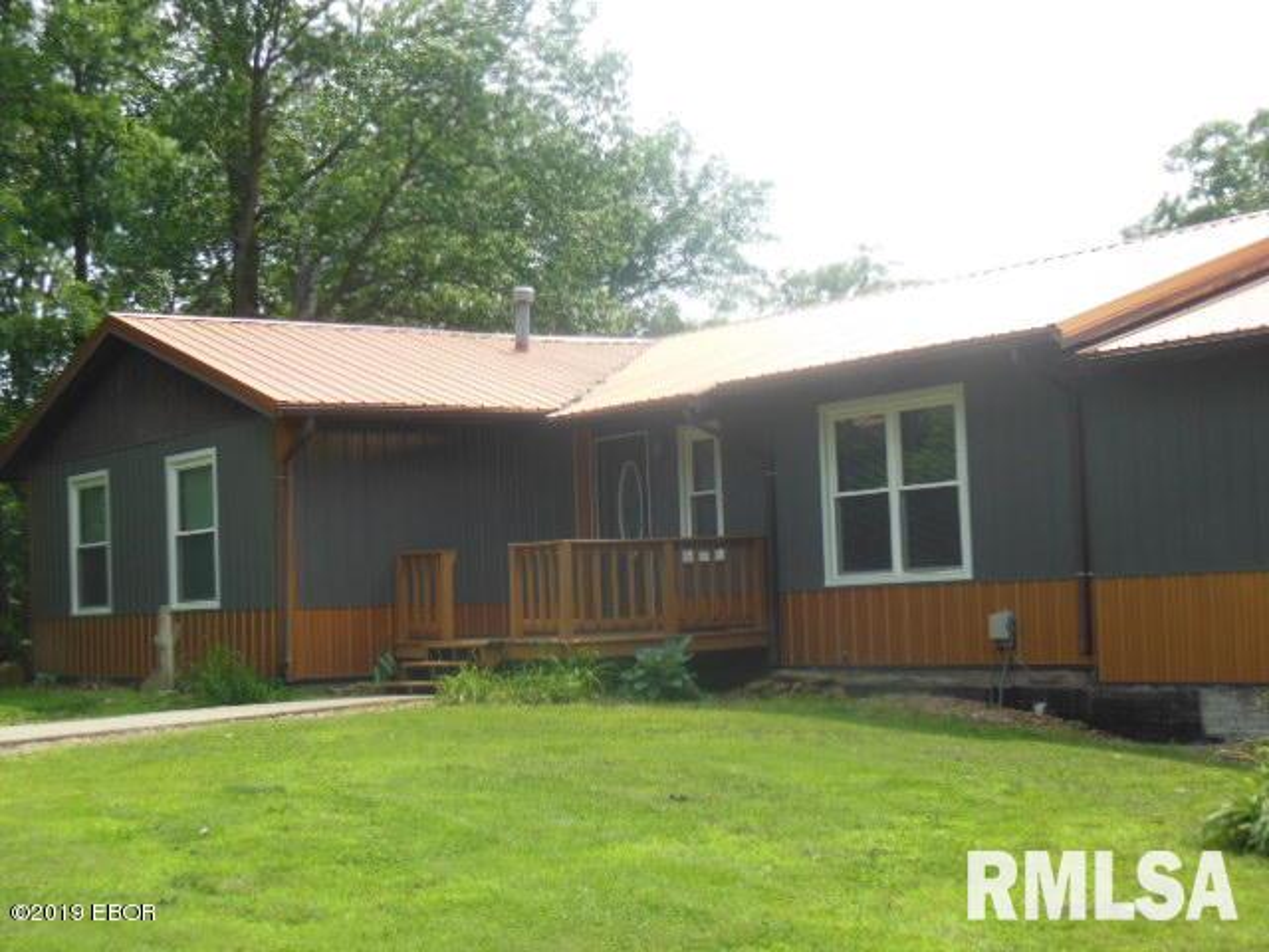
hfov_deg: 32.2
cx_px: 634
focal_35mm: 60
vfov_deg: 24.4
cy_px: 476
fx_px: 2200
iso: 125
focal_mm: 10.7
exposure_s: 1/320
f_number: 5
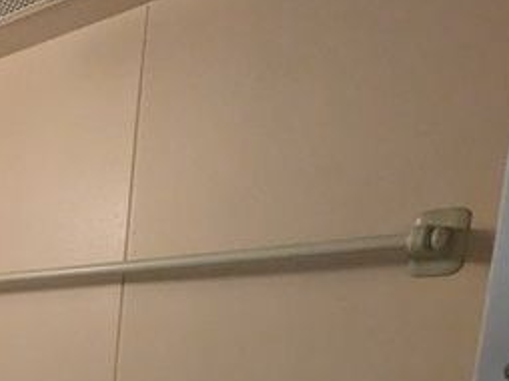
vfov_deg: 24.5
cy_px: 475
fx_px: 779
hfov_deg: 22.5
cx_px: -391
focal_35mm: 53
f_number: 2.2
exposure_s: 1/60
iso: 569
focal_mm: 1.83
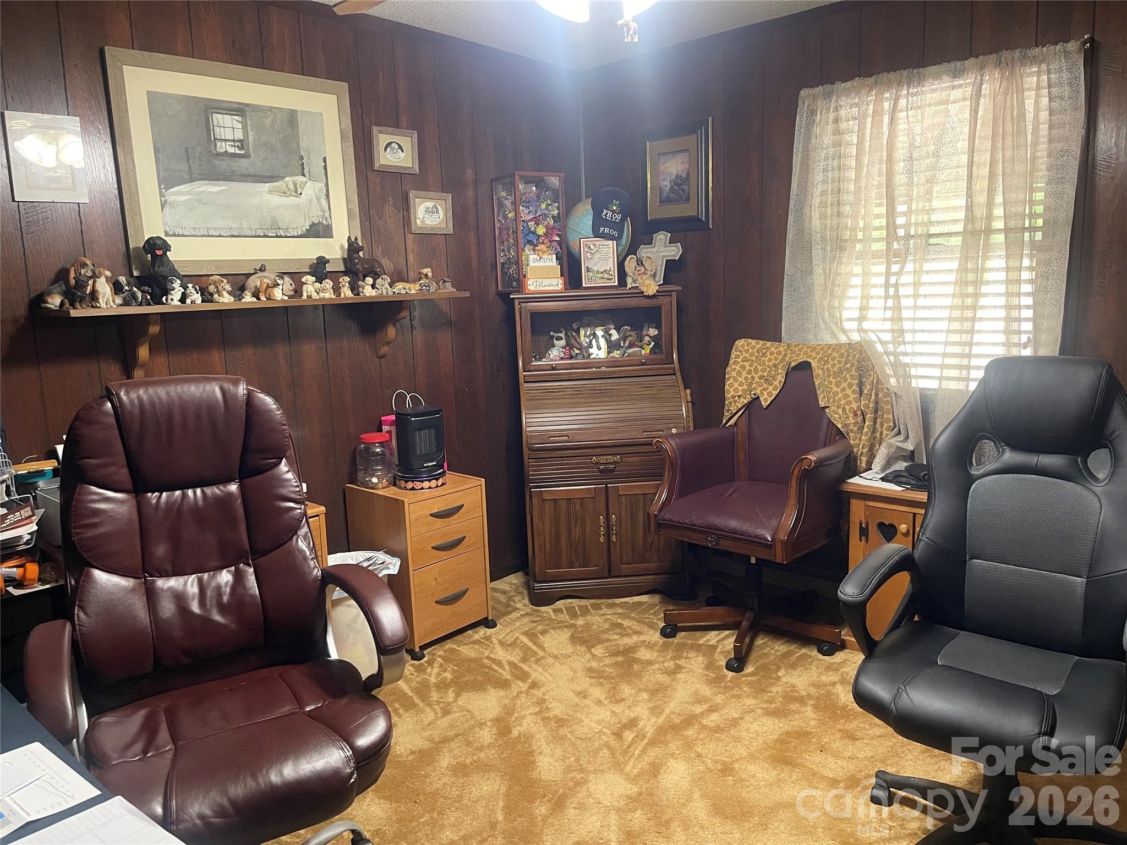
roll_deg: +2.0
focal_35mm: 25
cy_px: 422
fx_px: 814
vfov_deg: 54.9
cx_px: 564
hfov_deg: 69.4
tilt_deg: -10.2
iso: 500
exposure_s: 1/60
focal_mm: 5.1
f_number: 1.6
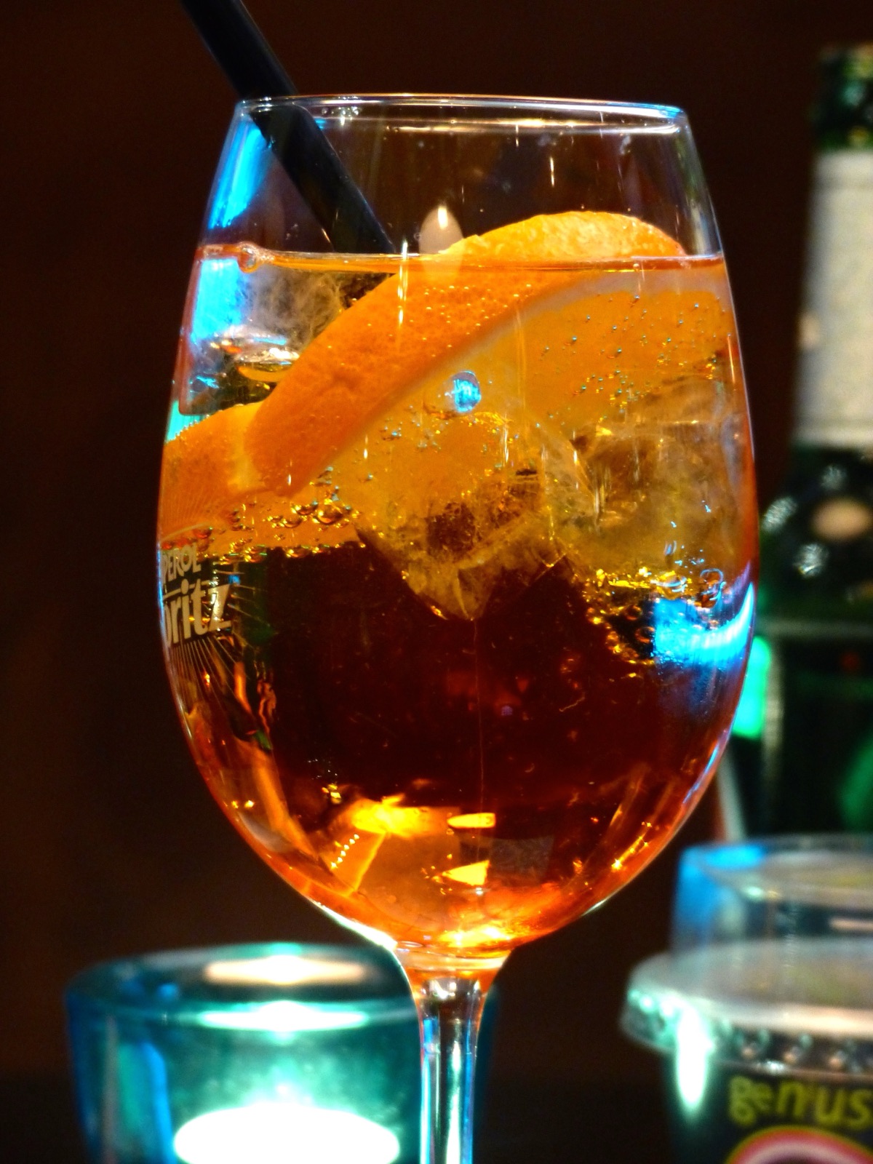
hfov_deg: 12.2
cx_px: 436
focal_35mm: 121
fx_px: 4069
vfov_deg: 16.3
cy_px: 582
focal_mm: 21.8
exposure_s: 1/4
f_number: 2.8
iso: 400
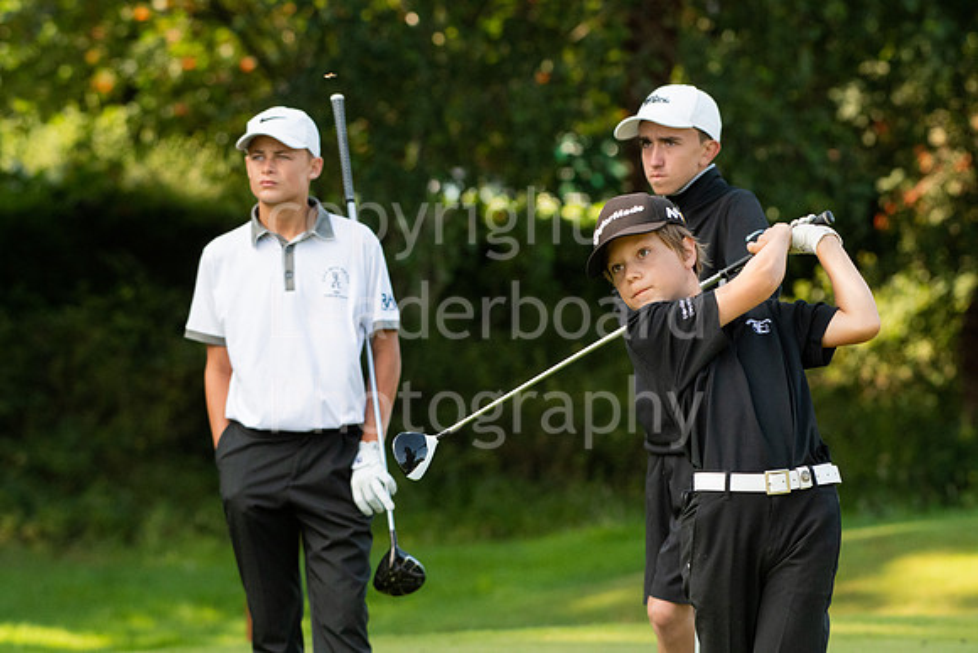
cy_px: 326
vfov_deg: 4.4
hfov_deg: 6.5
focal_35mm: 315
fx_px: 8559
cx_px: 489
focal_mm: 210
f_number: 6.3
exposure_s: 1/2000
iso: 1250
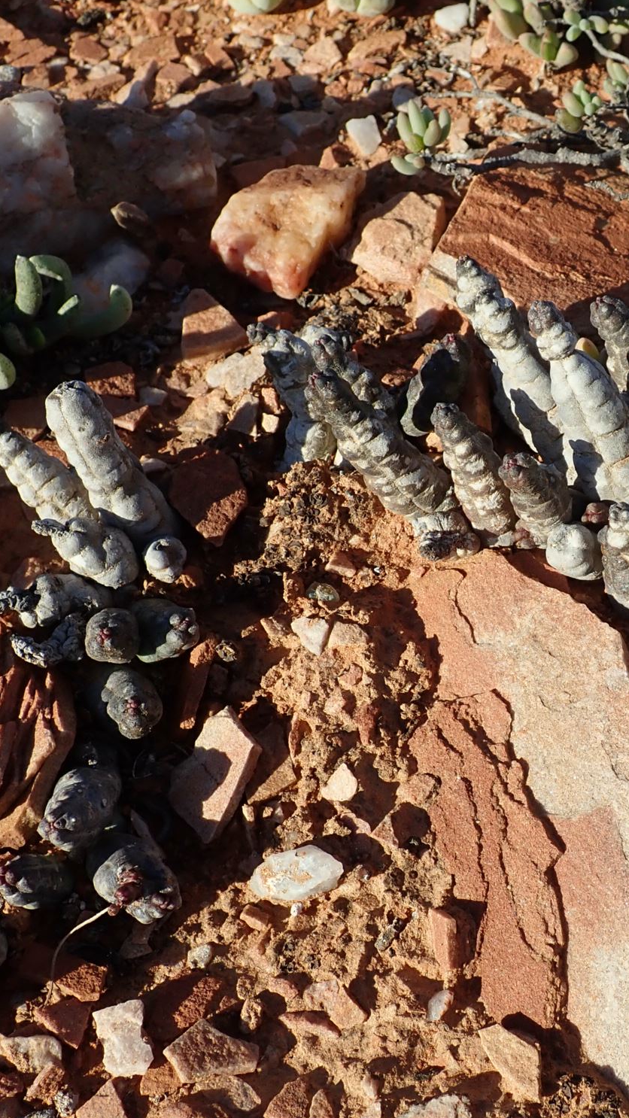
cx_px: 463
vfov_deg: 46.4
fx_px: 1304
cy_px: 561
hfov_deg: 26.8
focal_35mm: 44
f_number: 3.2
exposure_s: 1/640
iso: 100
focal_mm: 5.5
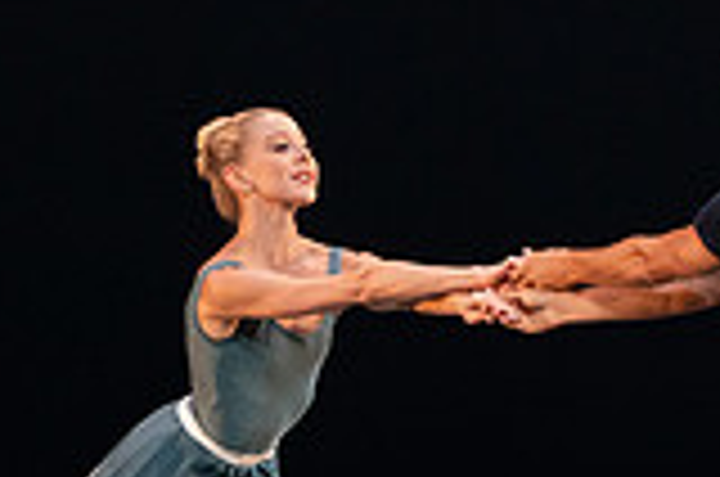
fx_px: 20240
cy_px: 241
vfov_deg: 1.4
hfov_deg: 2.0
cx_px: 621
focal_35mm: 1014
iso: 5000
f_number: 8
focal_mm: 279
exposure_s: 1/400
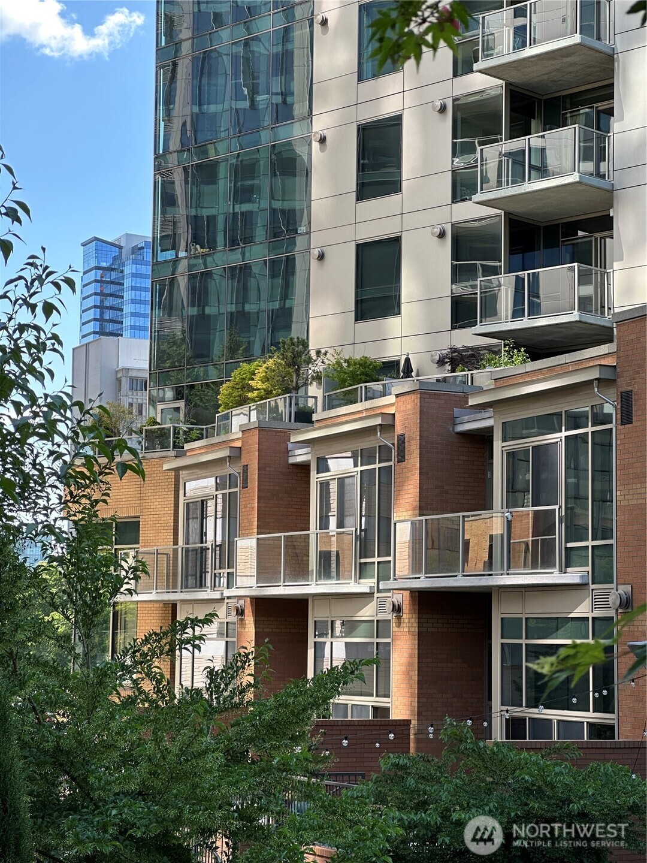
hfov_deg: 19.1
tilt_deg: +5.4
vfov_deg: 25.3
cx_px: 324
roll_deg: -1.1
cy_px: 432
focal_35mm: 77
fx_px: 1919
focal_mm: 9
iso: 32
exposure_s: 1/166
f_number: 2.8
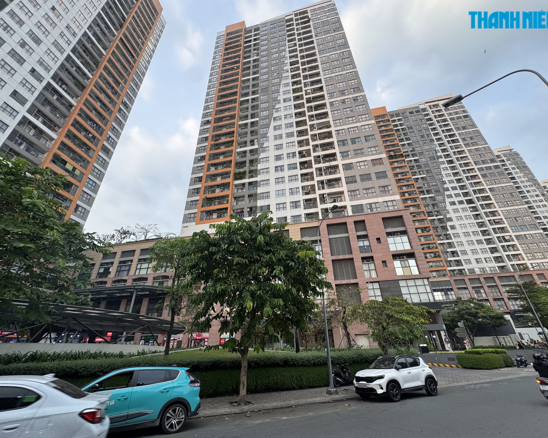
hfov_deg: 96.8
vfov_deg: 84.0
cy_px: 221
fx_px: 243
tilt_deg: +28.9
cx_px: 272
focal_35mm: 15
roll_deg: +1.3
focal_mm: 2.22
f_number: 2.2
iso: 40
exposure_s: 1/202
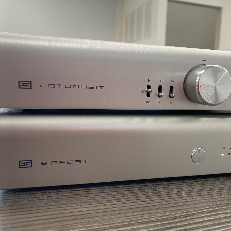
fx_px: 257
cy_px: 118
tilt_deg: -7.1
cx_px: 139
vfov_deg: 48.4
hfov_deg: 48.2
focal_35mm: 34
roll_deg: -3.5
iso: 64
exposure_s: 1/60
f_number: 1.8
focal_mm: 3.99
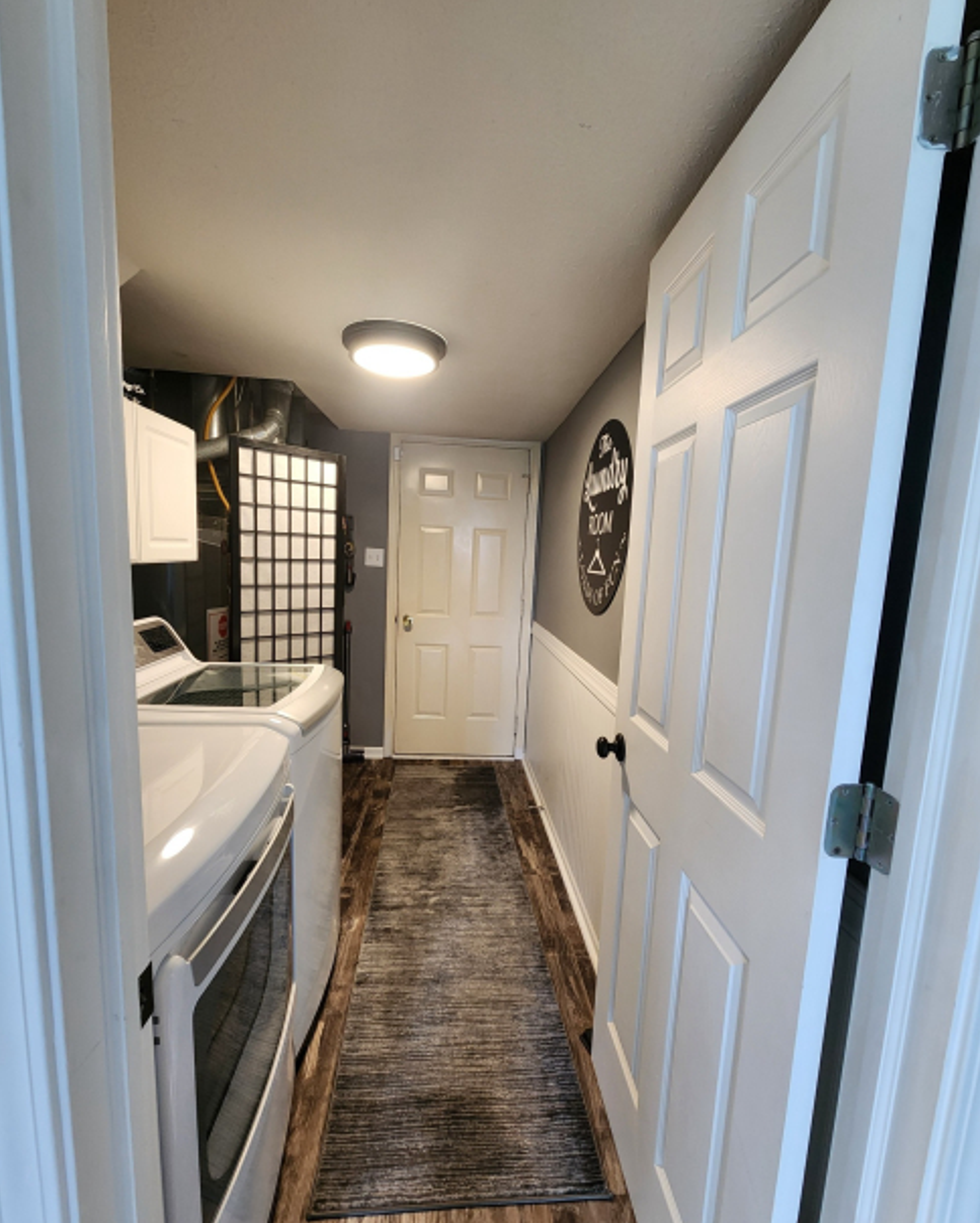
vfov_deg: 100.7
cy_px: 625
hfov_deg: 88.0
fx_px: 507
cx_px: 492
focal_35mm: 14
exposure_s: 1/60
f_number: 2.2
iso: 320
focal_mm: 2.2
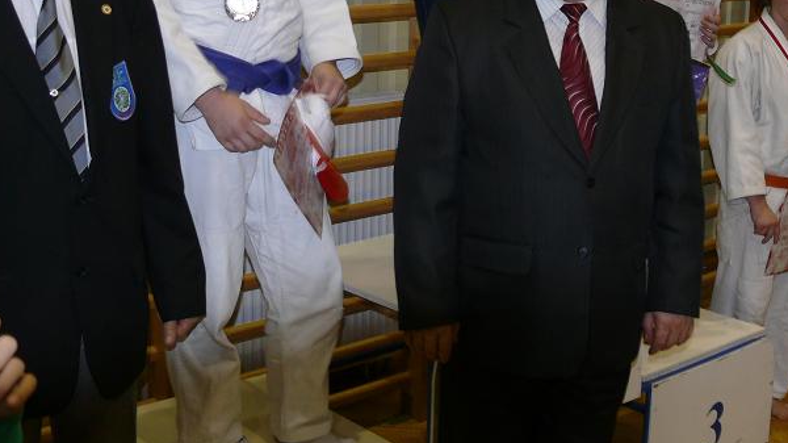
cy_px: 43
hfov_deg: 35.8
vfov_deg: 20.3
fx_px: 1211
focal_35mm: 58
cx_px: 500
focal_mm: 7.4
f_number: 2.8
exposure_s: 1/30
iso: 100
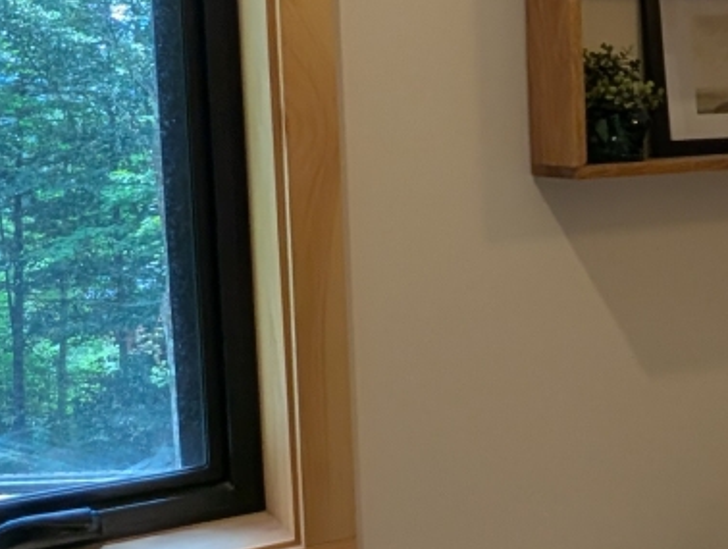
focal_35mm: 55
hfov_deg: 30.9
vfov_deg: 26.5
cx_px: 813
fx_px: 1159
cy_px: 190
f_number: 2.2
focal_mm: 1.95
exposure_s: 1/120
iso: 62
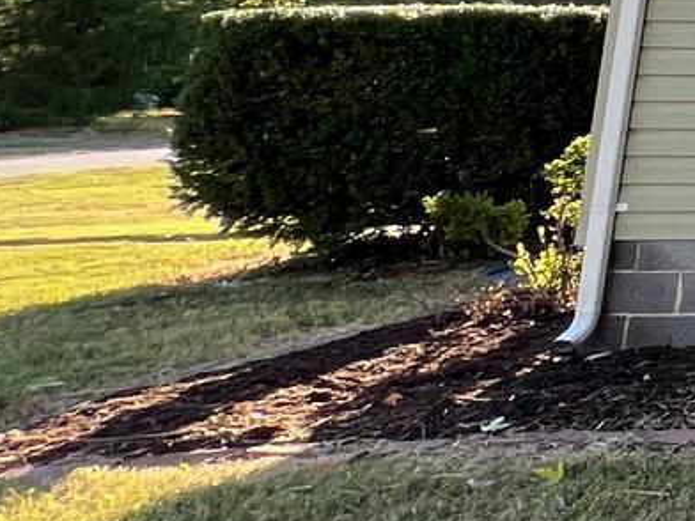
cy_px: -223
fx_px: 1365
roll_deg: +0.0
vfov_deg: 19.3
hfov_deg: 13.8
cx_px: 1807
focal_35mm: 68
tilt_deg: +10.9
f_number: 1.8
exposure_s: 1/212
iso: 32
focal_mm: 1.57
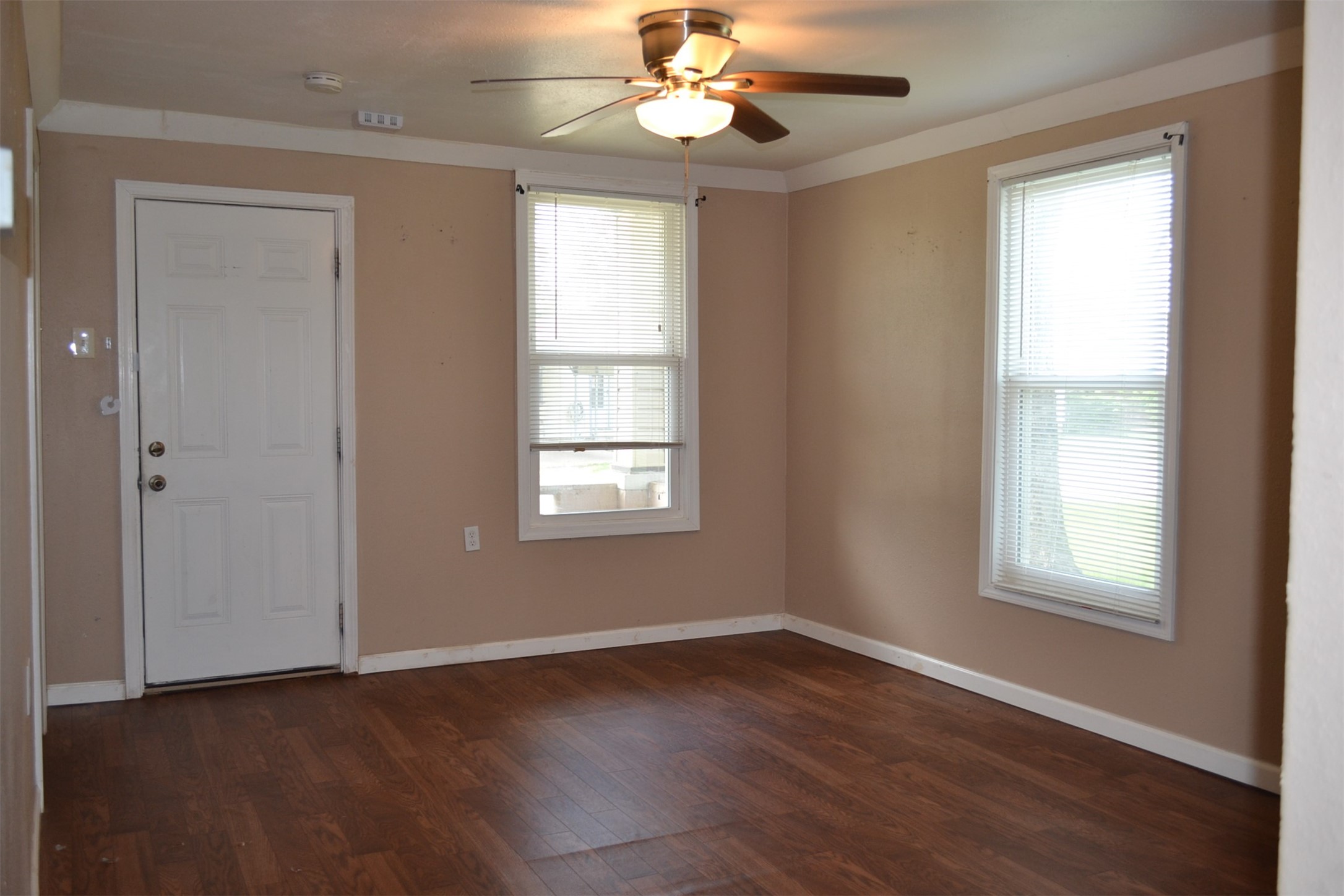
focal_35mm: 30
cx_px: 672
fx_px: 1120
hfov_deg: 61.9
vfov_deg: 43.6
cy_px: 448
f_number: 4
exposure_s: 1/80
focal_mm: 20
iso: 400
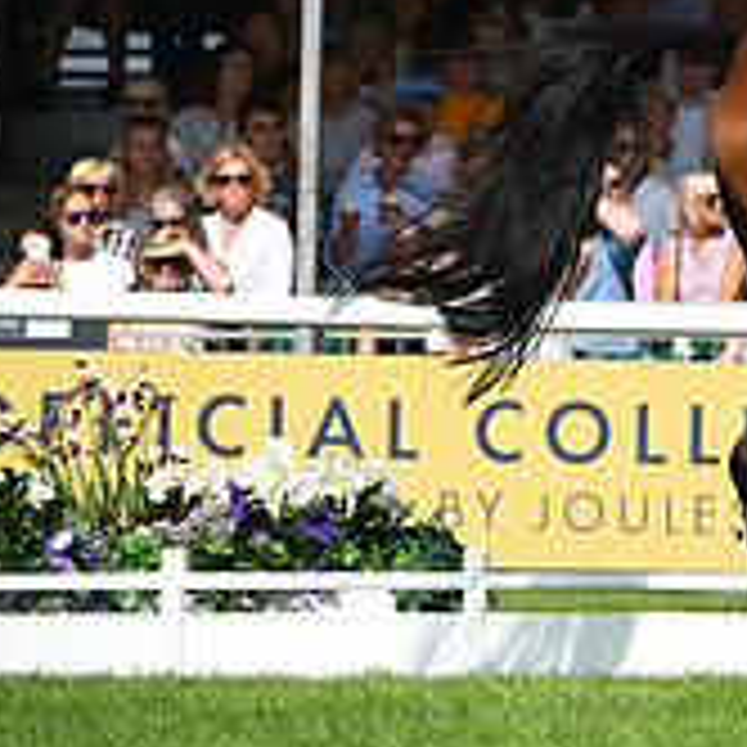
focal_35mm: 593
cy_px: 18
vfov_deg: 3.0
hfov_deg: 2.9
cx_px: 1269
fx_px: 14478
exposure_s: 1/1250
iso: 200
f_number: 6.3
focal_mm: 200
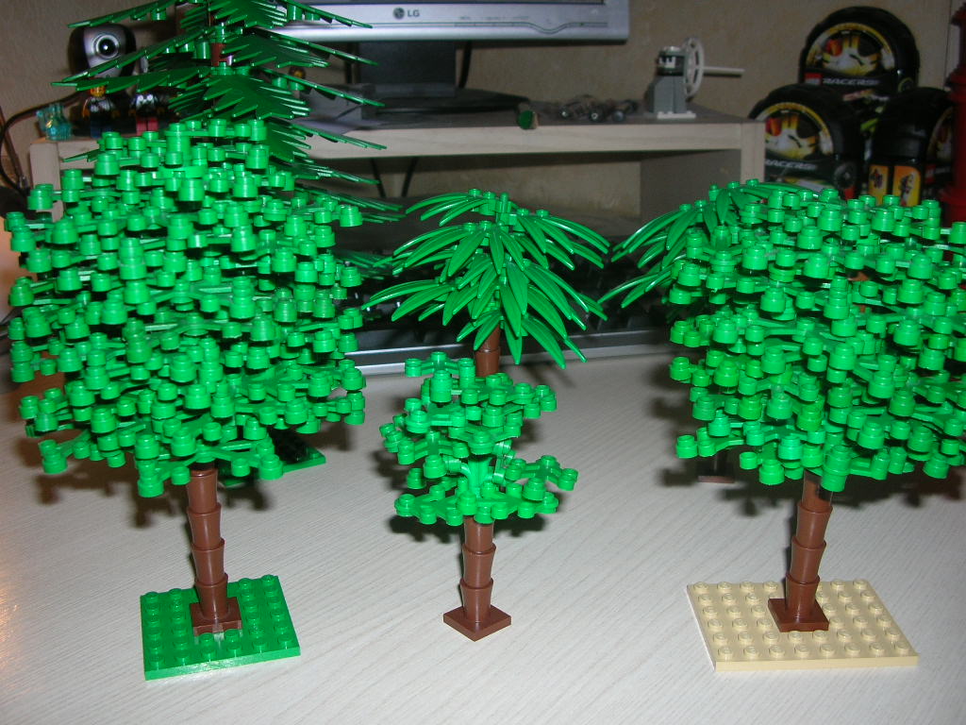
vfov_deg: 38.7
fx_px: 1033
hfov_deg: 50.1
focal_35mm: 37
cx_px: 483
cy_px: 362
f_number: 2.9
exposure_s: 1/60.1
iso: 50
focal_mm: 6.2
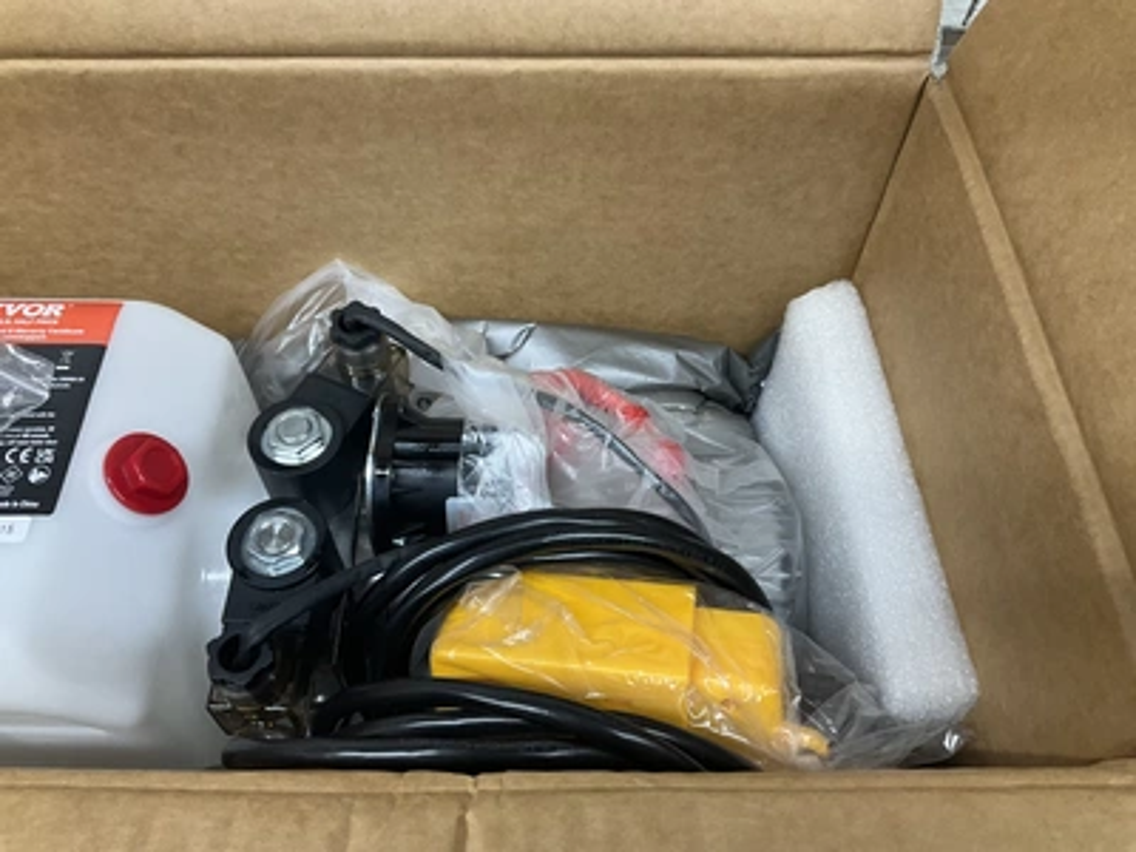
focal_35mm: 29
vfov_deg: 48.2
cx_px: 568
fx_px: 952
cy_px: 426
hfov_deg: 61.7
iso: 64
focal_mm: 3
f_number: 1.8
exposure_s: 1/120
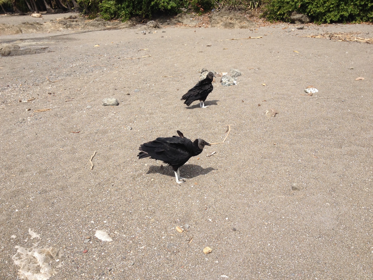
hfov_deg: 52.6
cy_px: 140
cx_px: 186
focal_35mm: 35
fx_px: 377
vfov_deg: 40.7
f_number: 2.4
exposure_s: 1/2208
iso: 50
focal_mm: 4.28
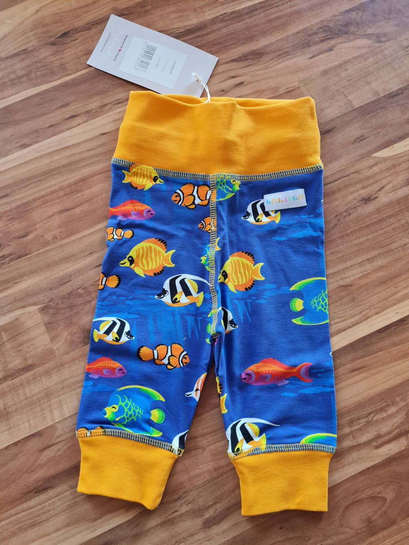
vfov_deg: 67.3
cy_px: 272
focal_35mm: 26
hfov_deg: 53.1
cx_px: 204
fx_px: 410
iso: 200
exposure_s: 1/50
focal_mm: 5.4
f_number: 1.8
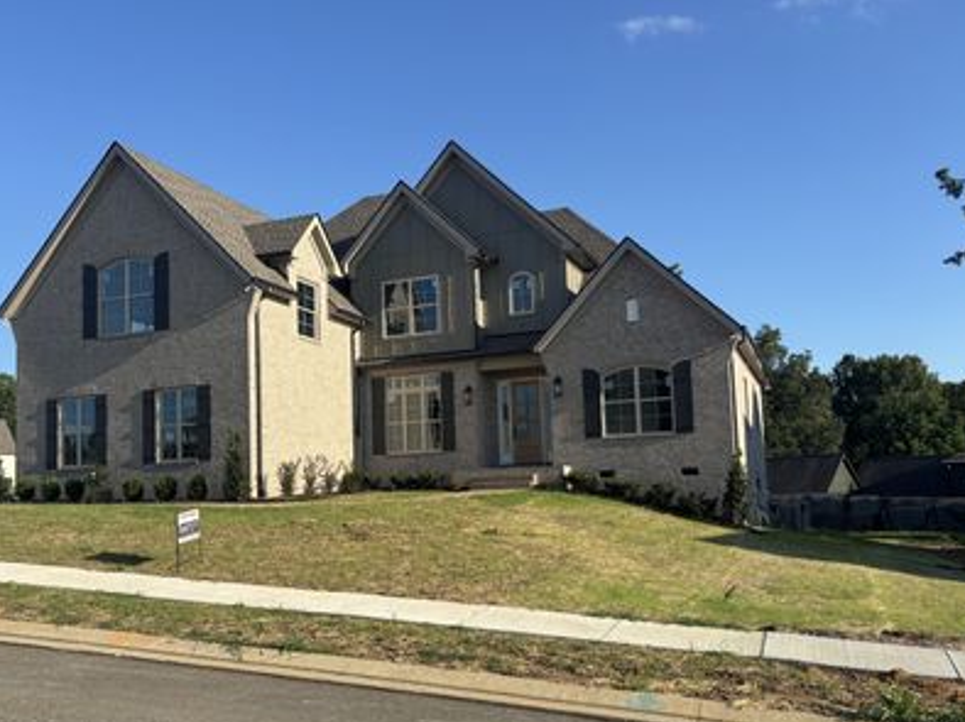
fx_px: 919
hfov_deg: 55.3
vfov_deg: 42.8
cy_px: 415
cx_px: 434
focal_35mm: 33
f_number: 1.6
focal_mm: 5.96
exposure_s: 1/2342
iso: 50
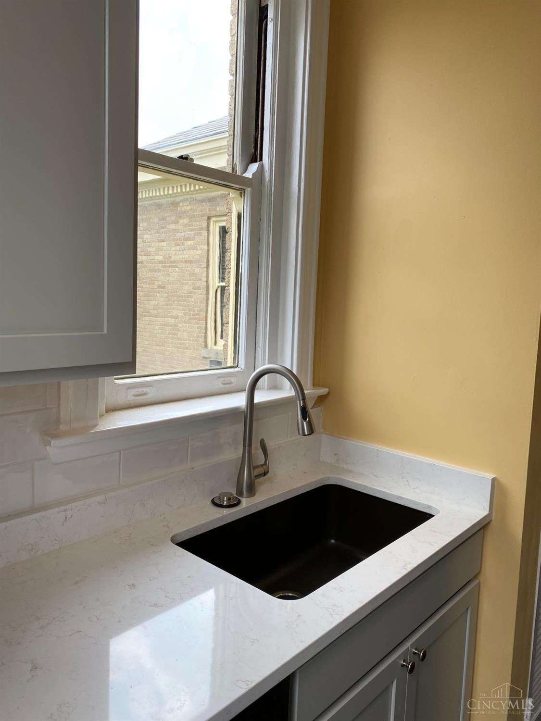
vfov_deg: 67.3
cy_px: 360
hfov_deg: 53.1
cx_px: 270
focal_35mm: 26
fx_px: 542
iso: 32
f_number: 1.8
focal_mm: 4.25
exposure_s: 1/349
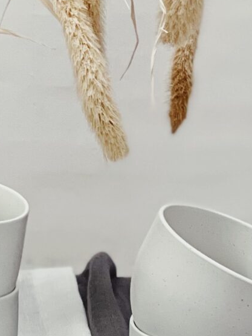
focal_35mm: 295
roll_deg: -0.8
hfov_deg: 5.0
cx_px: -132
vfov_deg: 6.7
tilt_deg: -11.7
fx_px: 2860
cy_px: 78
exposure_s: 1/33
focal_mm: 7.5
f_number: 2.2
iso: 125
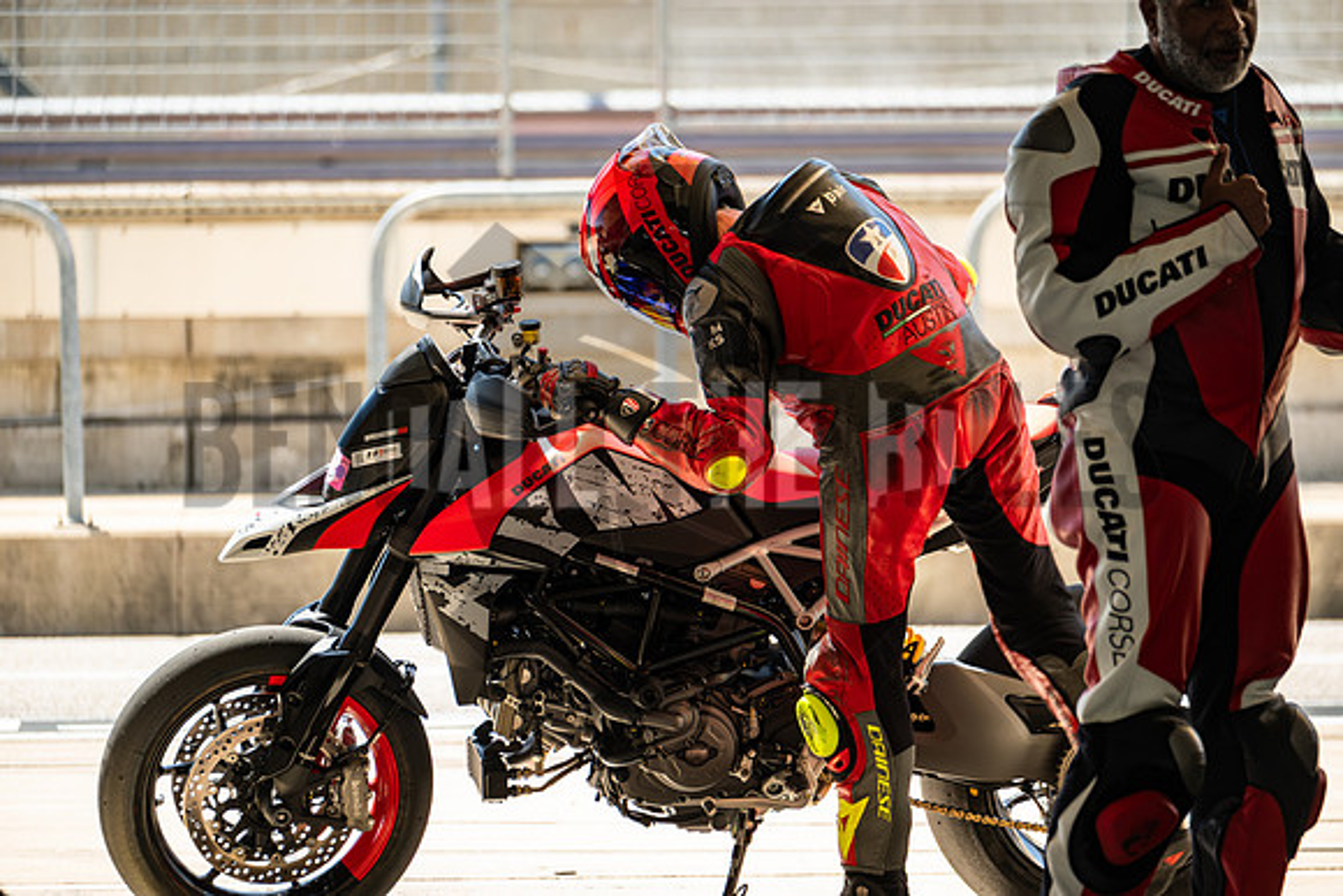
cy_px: 448
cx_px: 672
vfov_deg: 4.0
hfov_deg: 6.1
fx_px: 12686
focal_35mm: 340
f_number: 5
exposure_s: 1/250
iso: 640
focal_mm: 226.6
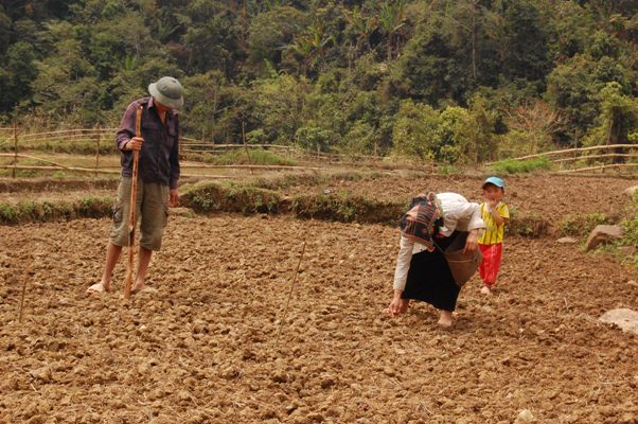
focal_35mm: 82
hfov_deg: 24.6
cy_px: 212
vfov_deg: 16.5
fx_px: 1460
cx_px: 319
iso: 800
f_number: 11
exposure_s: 1/500
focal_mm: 55
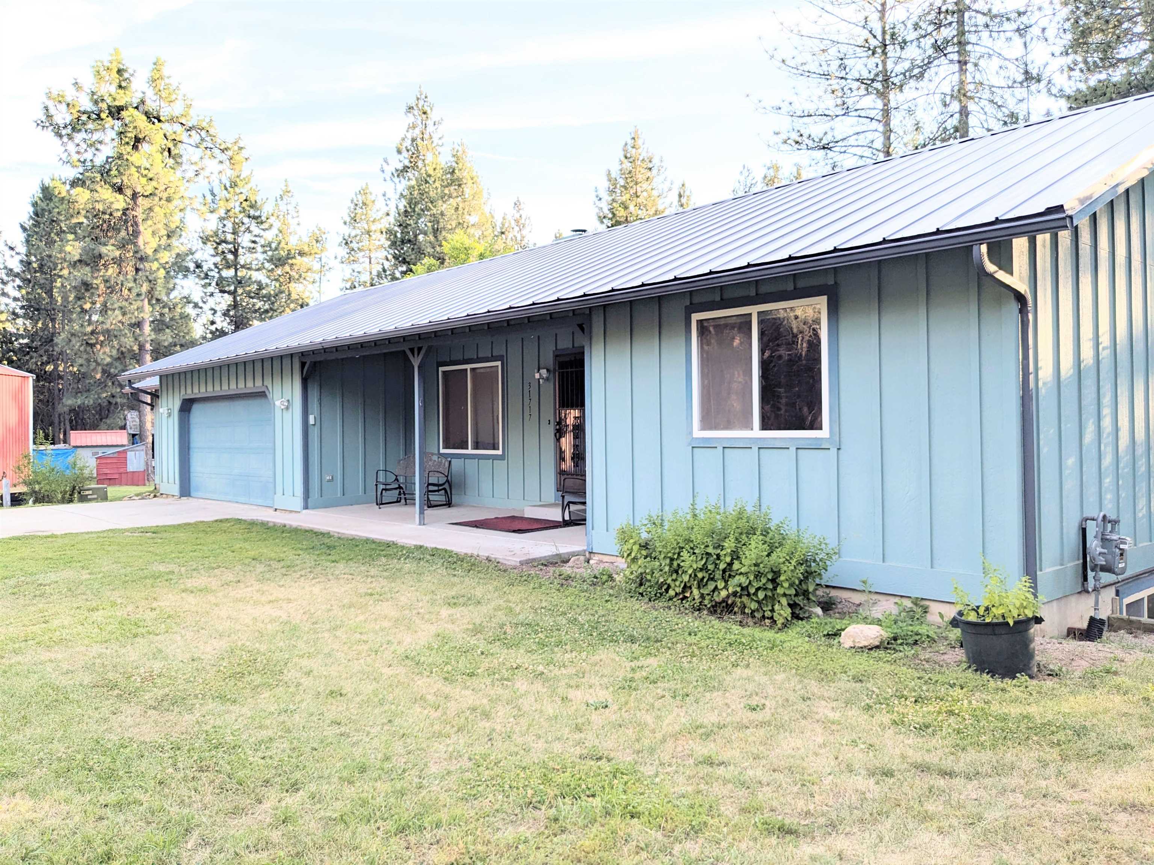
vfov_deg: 51.4
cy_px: 432
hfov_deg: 65.3
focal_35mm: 27
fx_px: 900
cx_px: 577
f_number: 1.73
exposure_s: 1/1376
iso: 53
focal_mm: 4.38
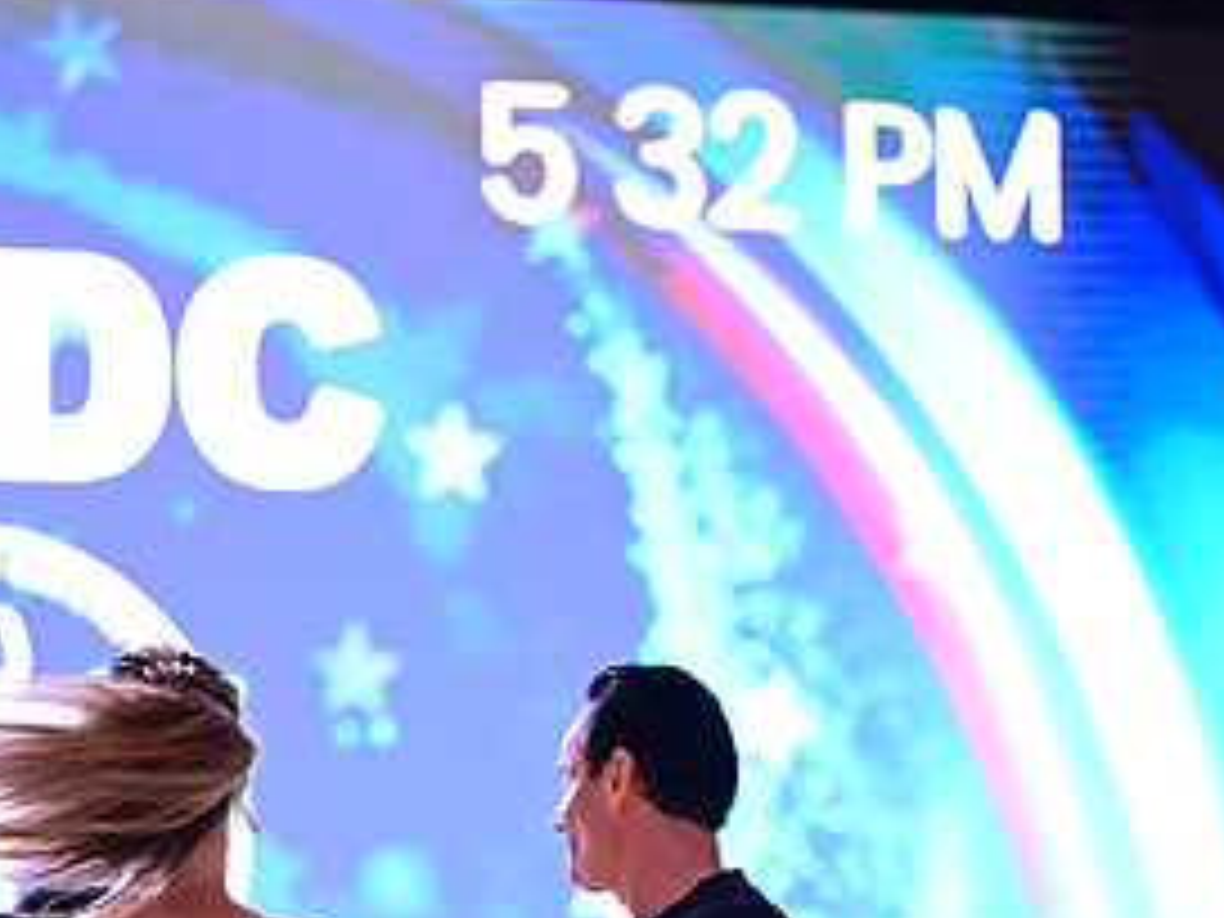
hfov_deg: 7.7
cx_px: 486
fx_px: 9052
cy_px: 1274
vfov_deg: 5.8
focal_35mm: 256
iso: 2000
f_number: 2.8
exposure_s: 1/400
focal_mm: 125
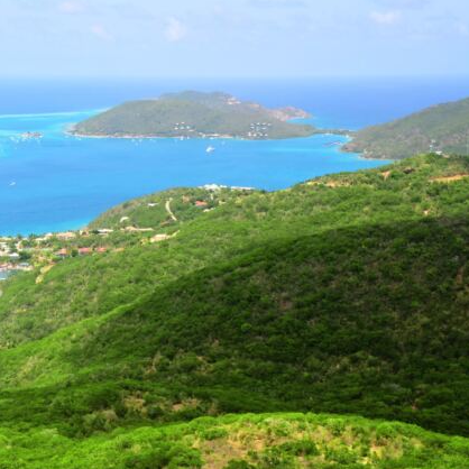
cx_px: 125
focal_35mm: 70
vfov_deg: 24.7
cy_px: 234
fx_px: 1073
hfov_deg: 24.4
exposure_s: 1/80
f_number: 18
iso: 200
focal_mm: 36
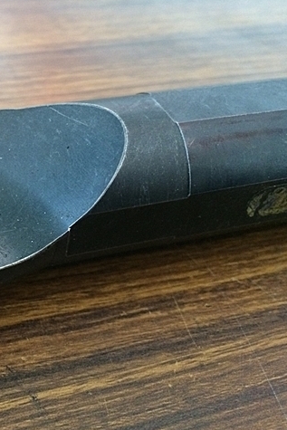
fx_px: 502
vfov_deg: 46.4
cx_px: 24
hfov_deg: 30.4
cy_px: 215
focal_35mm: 42
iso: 320
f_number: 2.2
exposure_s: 1/30
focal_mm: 4.12
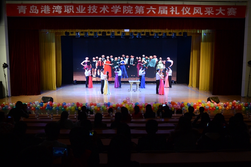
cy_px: 84
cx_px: 126
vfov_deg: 41.7
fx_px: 220
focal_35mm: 32
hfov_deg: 59.5
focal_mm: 21
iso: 800
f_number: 4
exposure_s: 1/50
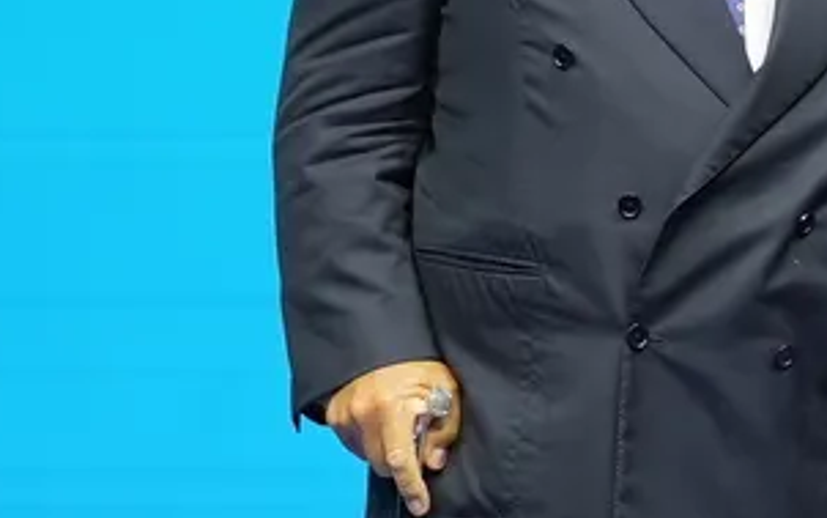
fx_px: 14926
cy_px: 528
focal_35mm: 662
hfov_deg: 3.2
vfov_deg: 2.0
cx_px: 1284
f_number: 1.6
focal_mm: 85
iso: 250
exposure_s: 1/200
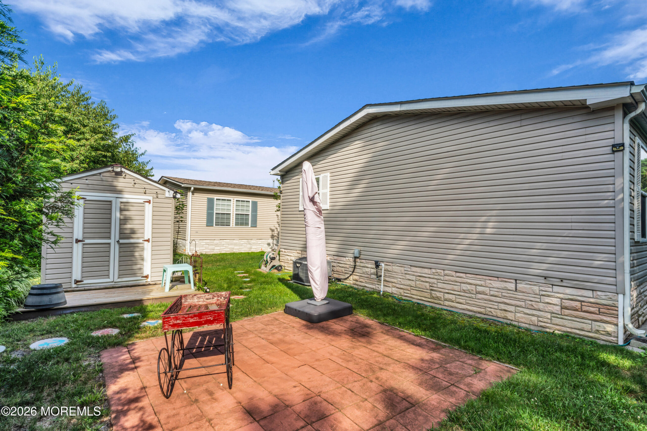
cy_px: 216
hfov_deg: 90.6
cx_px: 324
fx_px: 320
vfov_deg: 68.0
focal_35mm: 18
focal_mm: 17.8
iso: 100
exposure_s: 1/13
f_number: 22
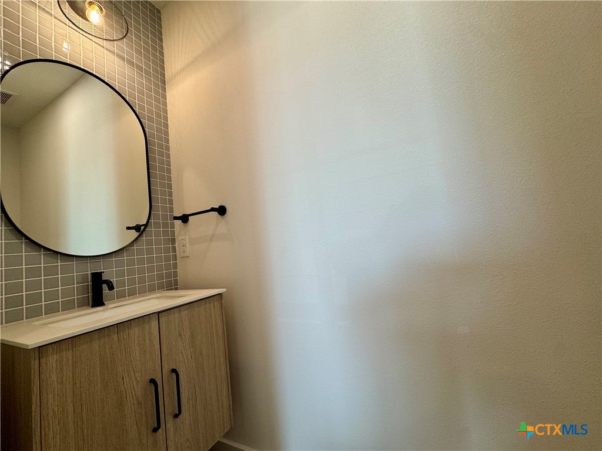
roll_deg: +6.2
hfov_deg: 102.1
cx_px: 301
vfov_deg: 85.7
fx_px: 243
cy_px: 226
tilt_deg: +4.8
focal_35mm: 14
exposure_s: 1/120
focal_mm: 2.22
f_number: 2.2
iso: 100
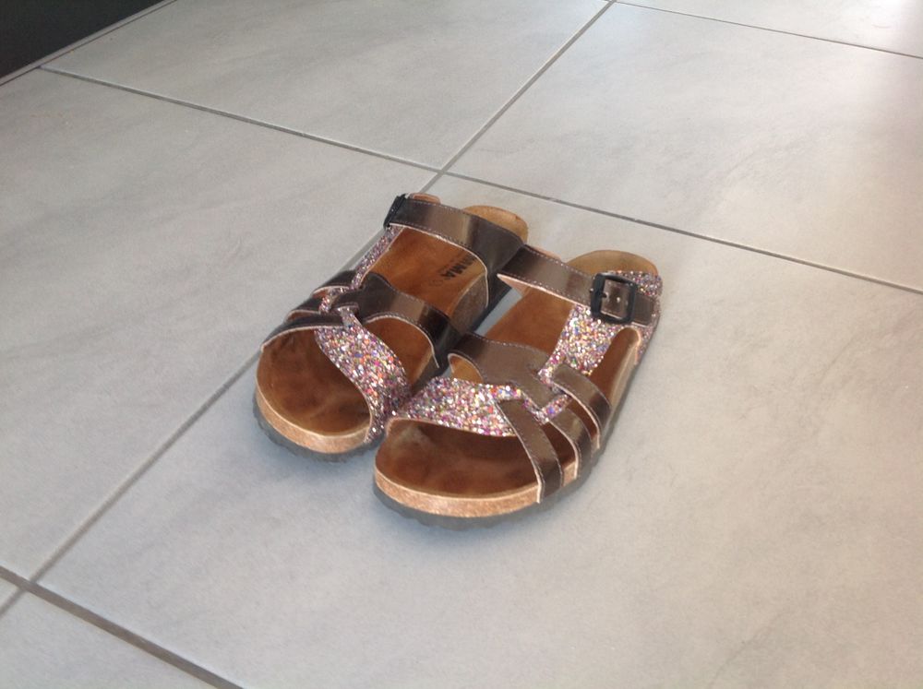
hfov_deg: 52.7
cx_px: 462
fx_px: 932
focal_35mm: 35
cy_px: 344
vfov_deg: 40.6
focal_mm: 4.28
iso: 80
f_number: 2.4
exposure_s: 1/15
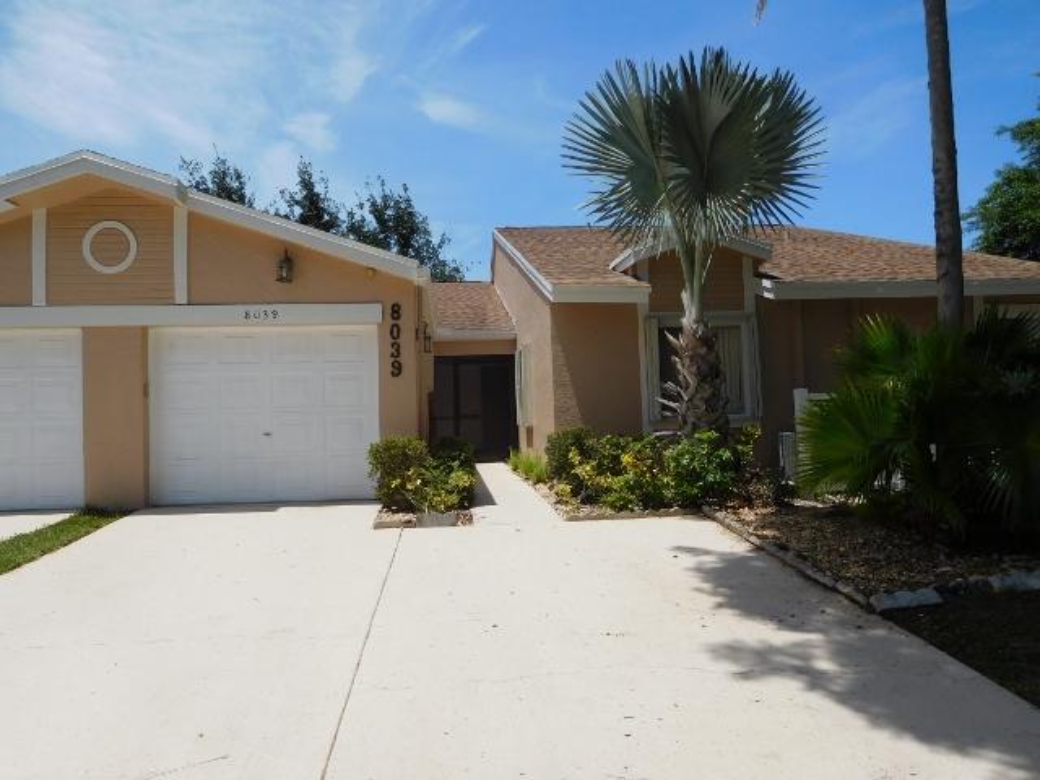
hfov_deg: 69.4
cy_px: 390
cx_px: 520
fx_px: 751
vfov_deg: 54.9
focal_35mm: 25
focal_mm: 4.5
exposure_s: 1/500
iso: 125
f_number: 6.8
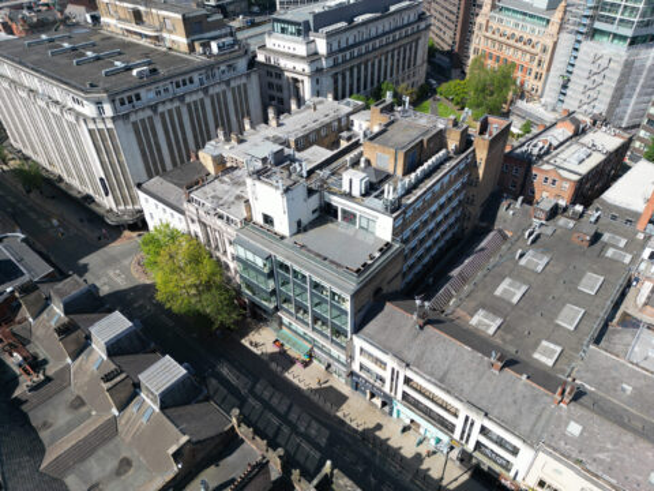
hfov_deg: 71.6
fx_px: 453
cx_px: 327
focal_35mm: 24
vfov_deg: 56.8
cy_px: 246
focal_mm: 6.72
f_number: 1.7
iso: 140
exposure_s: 1/2500
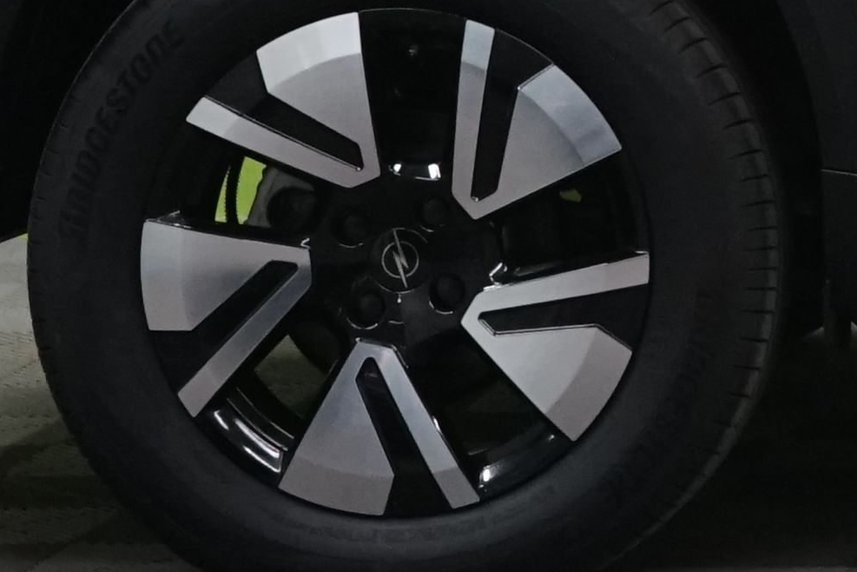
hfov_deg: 8.4
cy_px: -422
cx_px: 1824
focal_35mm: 231
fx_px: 5499
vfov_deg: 5.9
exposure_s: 1/25
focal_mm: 38
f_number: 8
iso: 2000
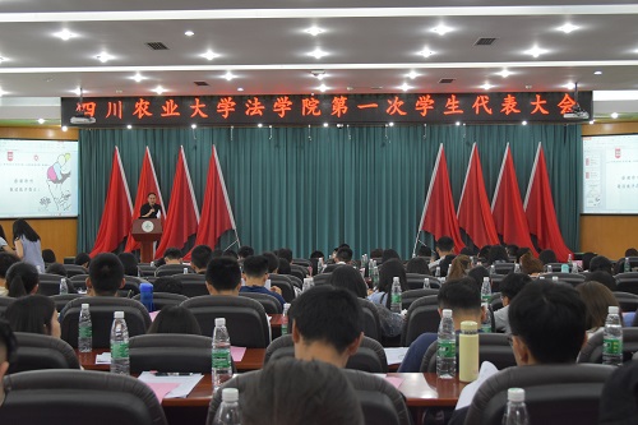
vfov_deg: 30.8
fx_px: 771
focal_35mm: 44
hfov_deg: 45.0
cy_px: 212
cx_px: 319
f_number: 5.6
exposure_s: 1/125
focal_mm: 29
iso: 2000
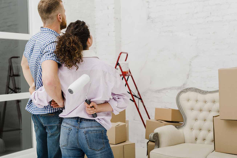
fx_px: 329
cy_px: 79
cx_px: 118
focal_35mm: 50
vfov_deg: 27.0
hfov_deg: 39.6
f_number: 5
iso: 100
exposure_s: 1/200
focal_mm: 50
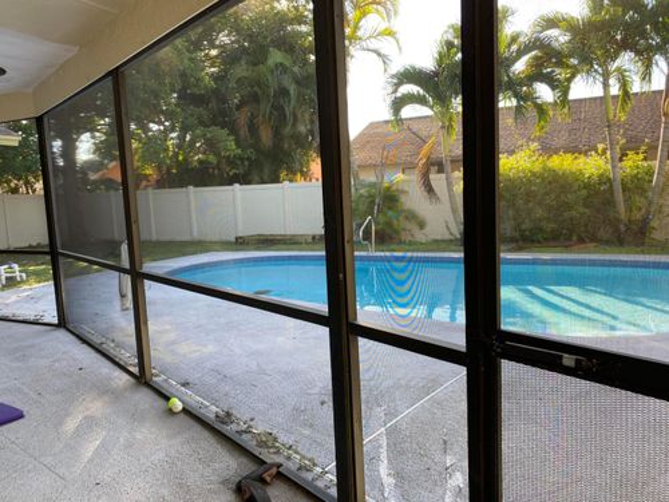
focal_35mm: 26
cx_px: 334
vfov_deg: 53.1
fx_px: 502
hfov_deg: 67.3
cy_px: 251
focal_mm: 4.25
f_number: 1.8
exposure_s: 1/122
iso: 40
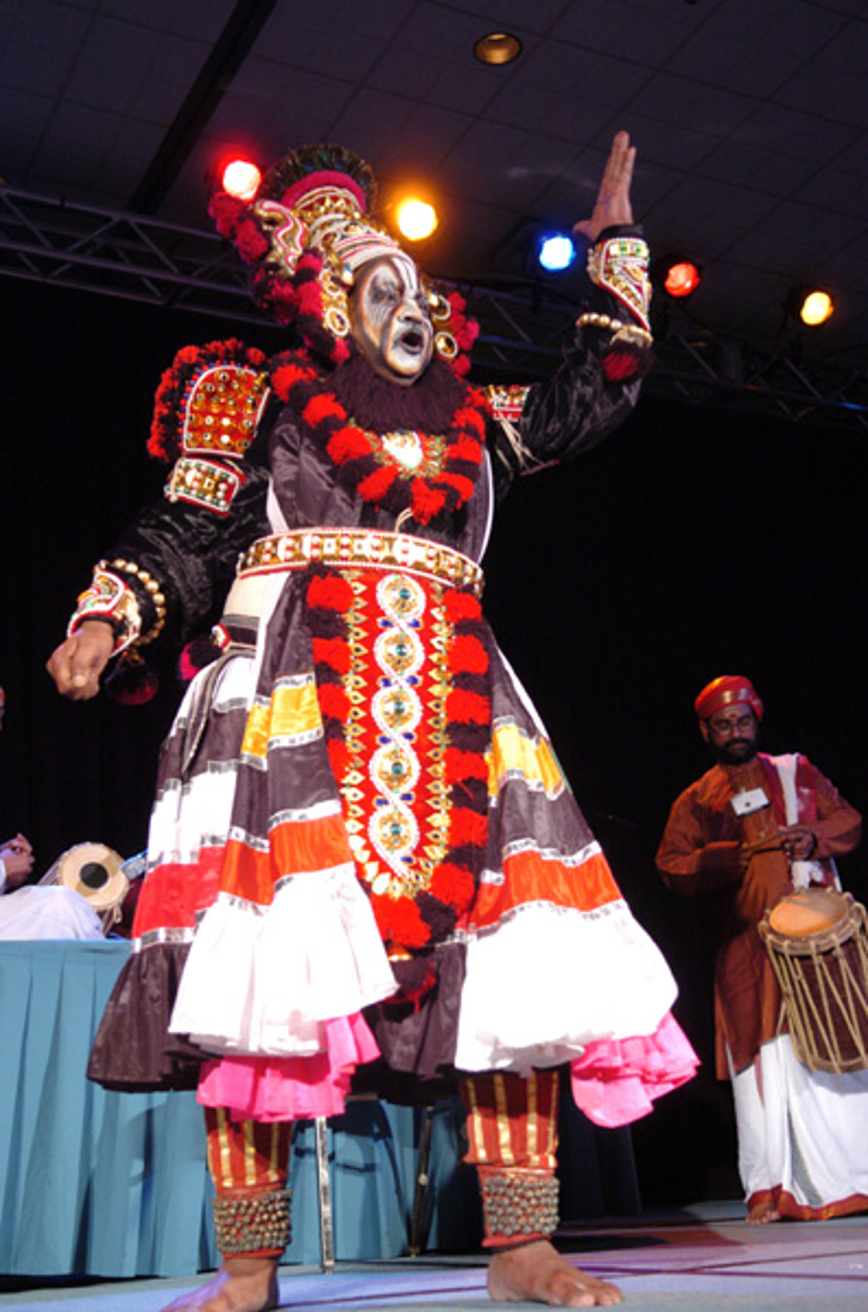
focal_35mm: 45
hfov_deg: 29.7
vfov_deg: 43.7
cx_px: 434
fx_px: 1636
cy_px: 656
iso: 800
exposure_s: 1/100
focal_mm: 30
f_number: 2.8
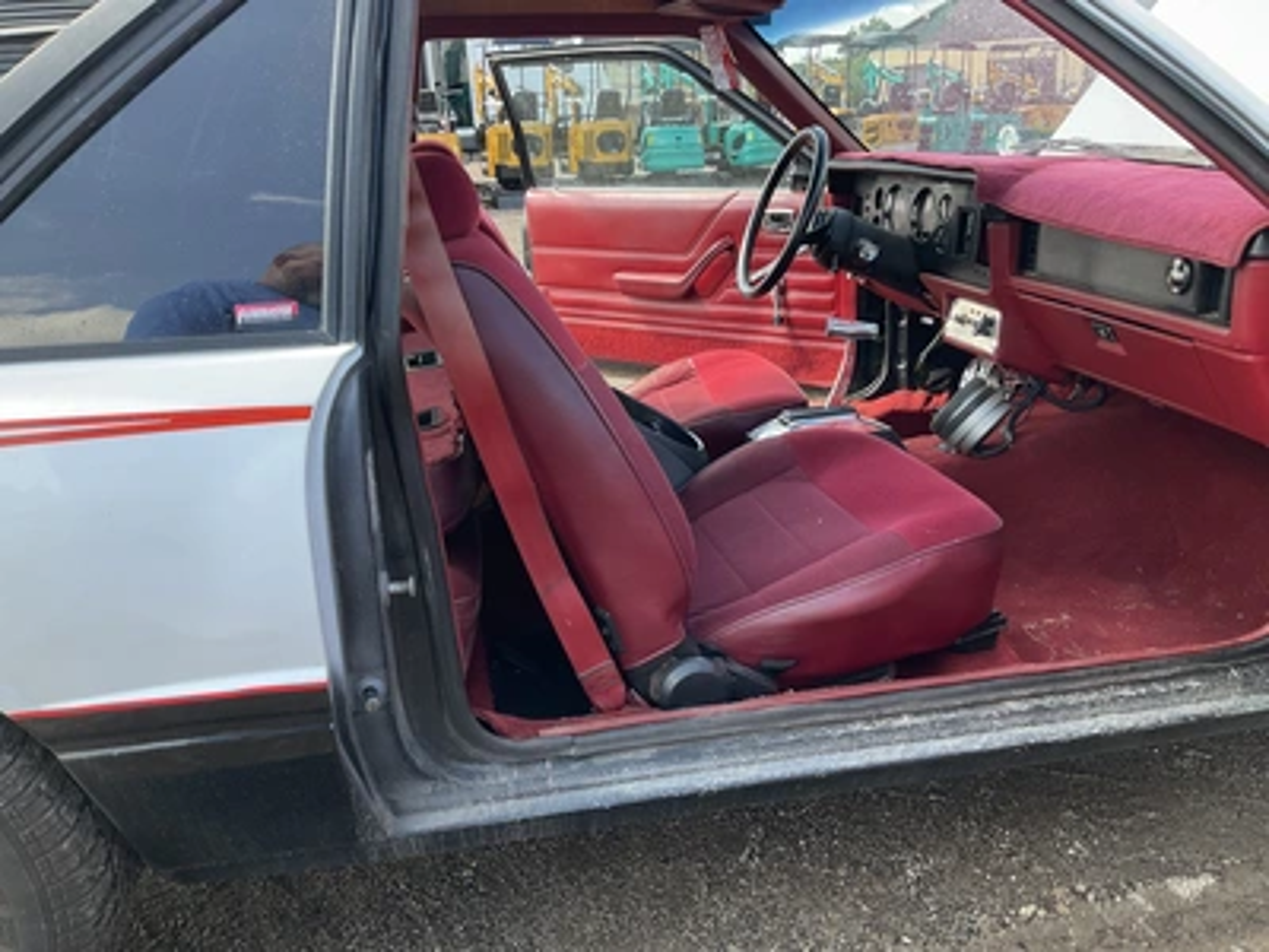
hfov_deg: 61.7
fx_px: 1063
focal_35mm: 29
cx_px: 634
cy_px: 476
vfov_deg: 48.2
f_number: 1.8
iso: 25
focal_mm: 3
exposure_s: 1/195
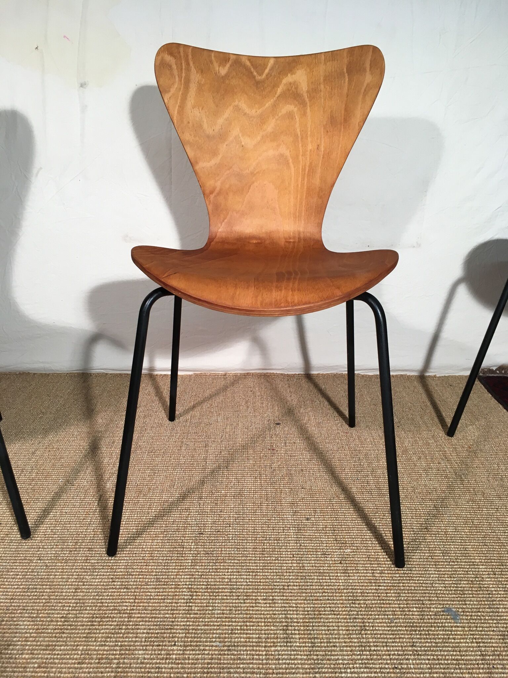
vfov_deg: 61.7
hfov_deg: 48.2
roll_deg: +0.6
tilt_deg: -20.2
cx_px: 254
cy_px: 339
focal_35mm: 29
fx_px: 567
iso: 32
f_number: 2.2
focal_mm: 4.15
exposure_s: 1/33
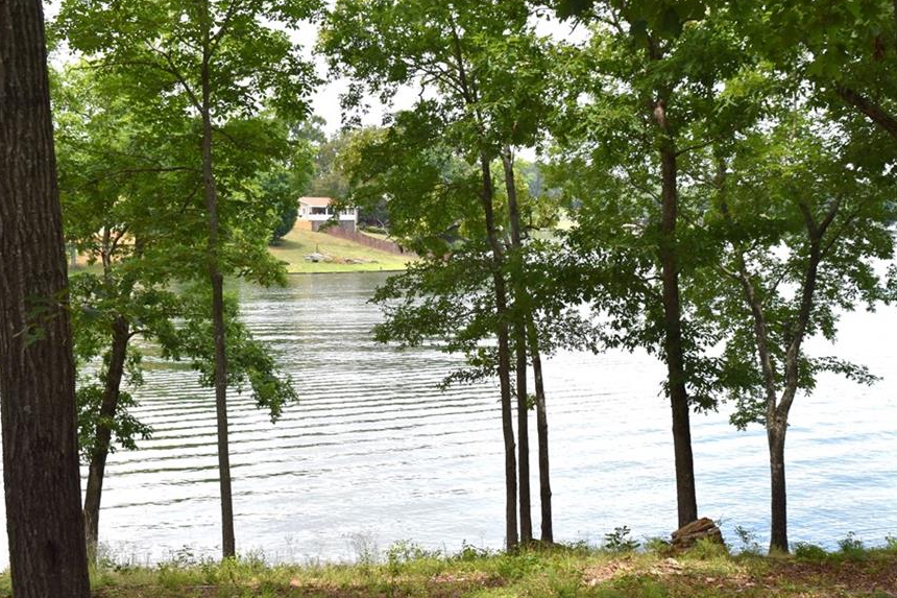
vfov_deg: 27.0
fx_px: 1246
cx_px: 503
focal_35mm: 50
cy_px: 328
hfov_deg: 39.5
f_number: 8
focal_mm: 28
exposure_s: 1/250
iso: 180
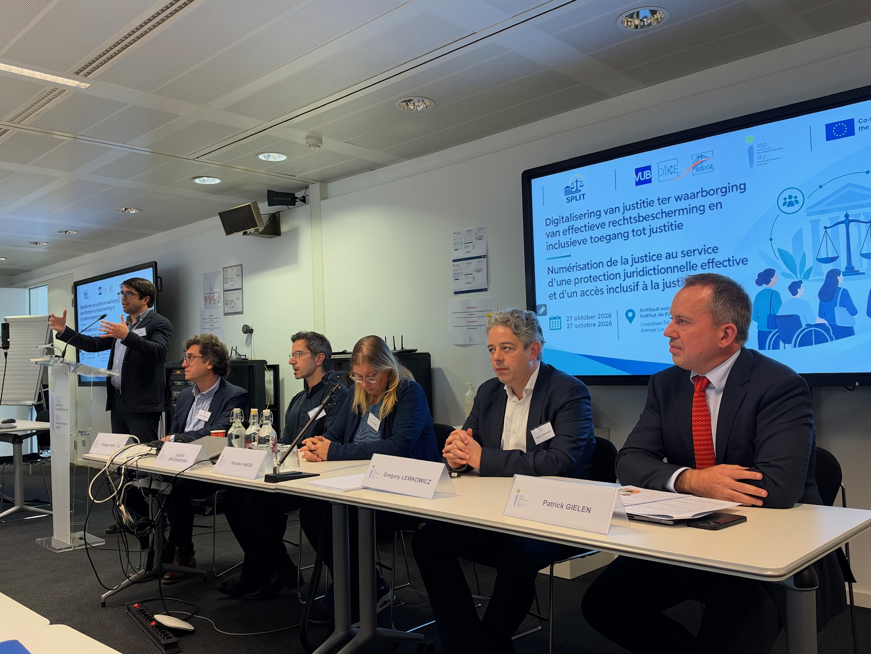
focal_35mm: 26
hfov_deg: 67.3
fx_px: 654
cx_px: 436
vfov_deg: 53.1
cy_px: 327
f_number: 1.8
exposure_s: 1/100
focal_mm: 6.93
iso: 250
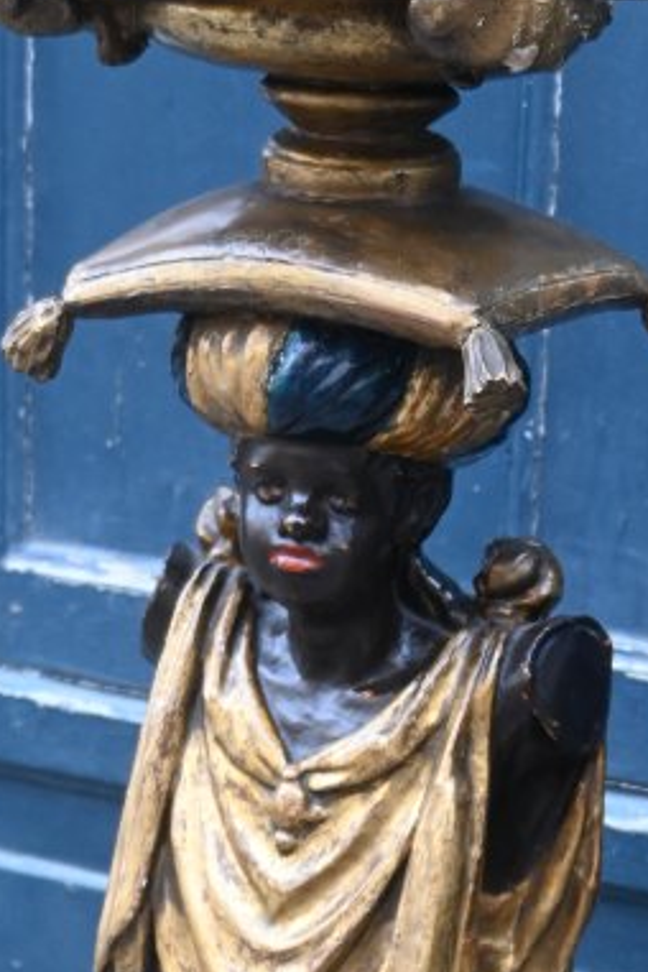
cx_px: 799
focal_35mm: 128
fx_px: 3444
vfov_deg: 15.2
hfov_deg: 10.6
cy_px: 1332
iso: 400
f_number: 3.8
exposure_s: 1/125
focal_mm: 27
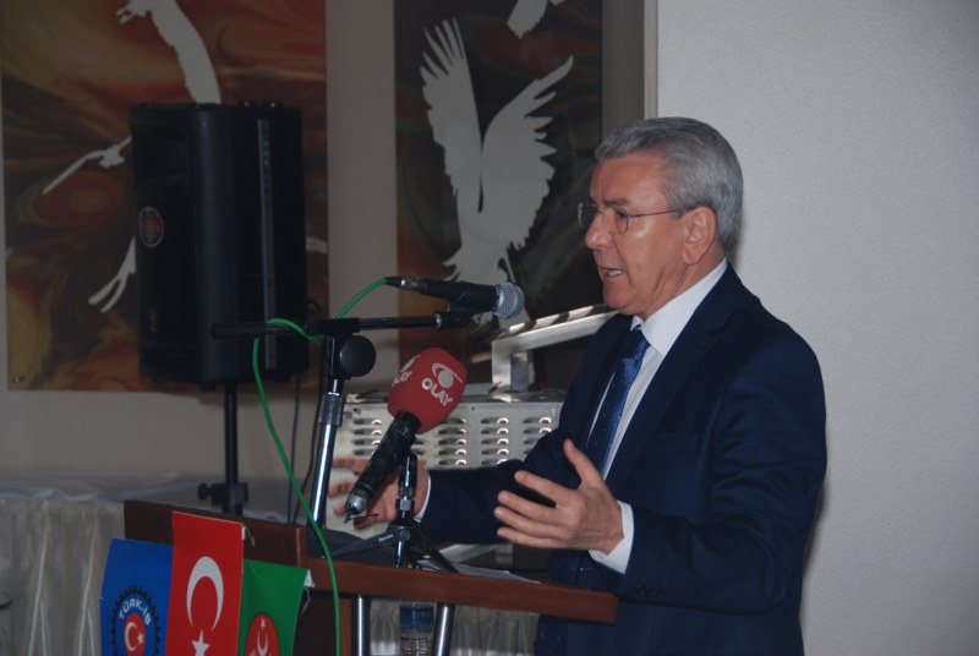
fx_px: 3268
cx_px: 490
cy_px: 328
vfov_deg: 11.5
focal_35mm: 120
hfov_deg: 17.0
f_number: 5.3
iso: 200
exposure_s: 1/60
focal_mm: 80
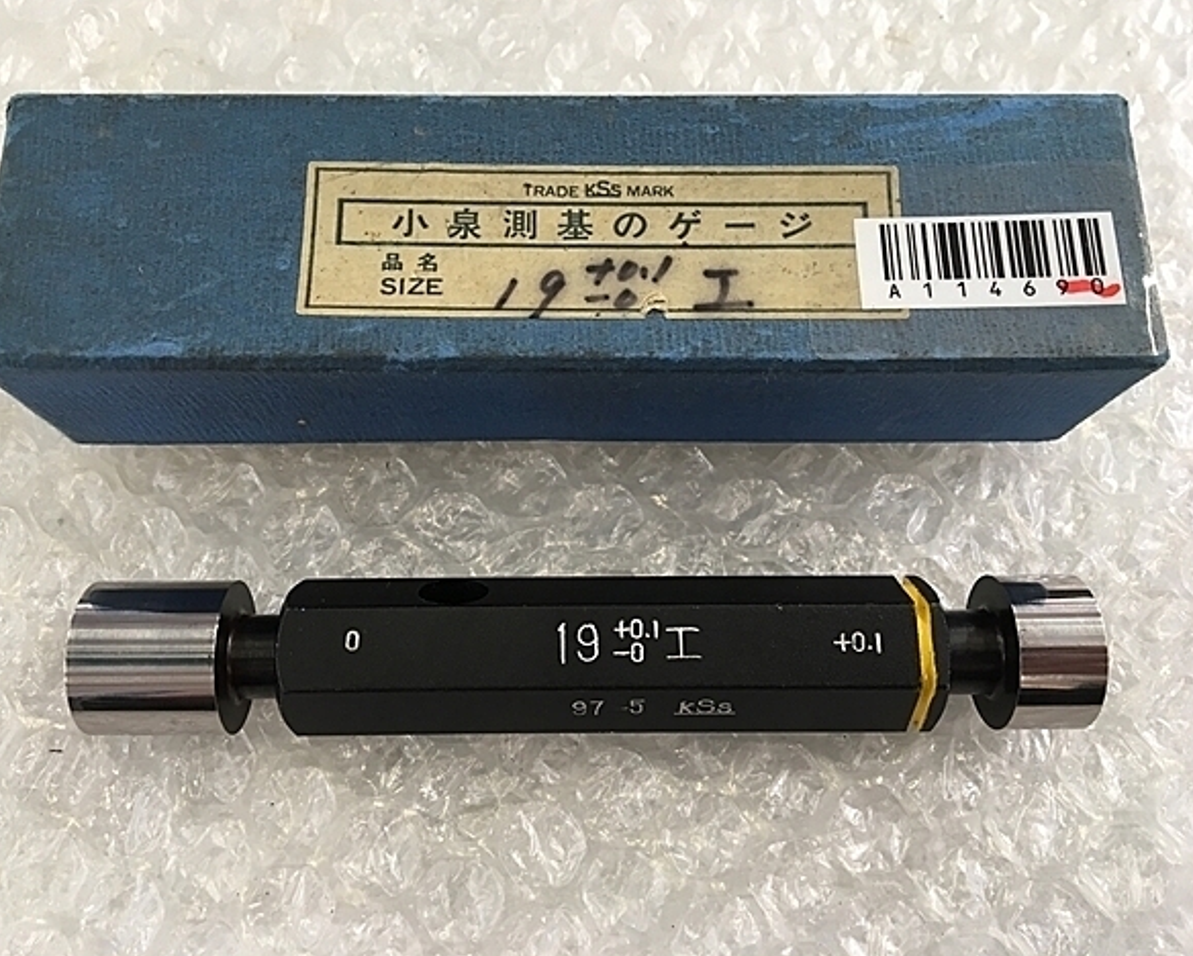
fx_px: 1095
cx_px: 566
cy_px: 476
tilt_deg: -73.4
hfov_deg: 57.1
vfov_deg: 47.2
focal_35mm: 31
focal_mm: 4.15
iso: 25
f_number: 2.2
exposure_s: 1/30
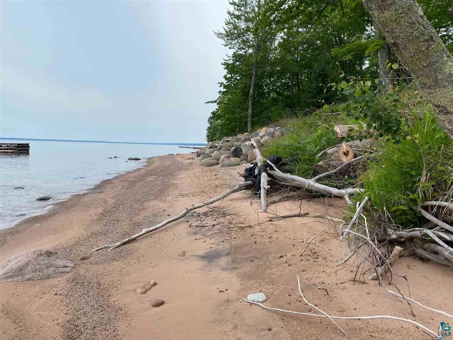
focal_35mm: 26
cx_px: 226
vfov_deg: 53.1
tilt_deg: -3.0
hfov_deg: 67.3
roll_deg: -2.2
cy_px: 170
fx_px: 340
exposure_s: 1/1927
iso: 32
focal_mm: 4.25
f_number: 1.8
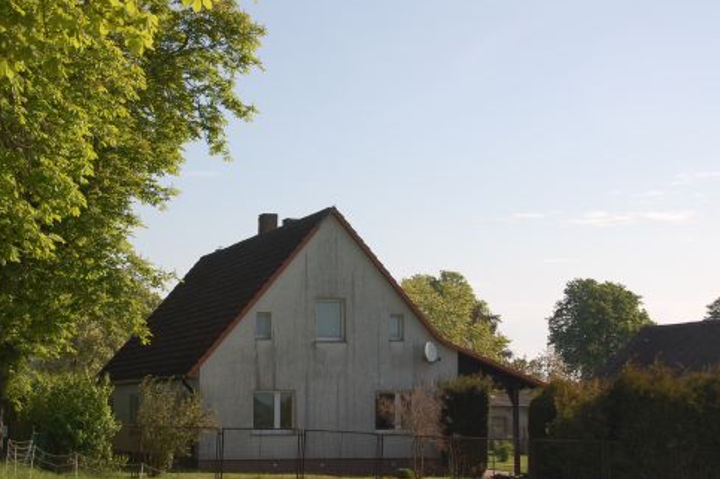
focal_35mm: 82
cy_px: 265
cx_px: 312
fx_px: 1638
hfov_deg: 24.8
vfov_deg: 16.6
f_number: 7.1
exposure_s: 1/500
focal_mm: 44
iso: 200
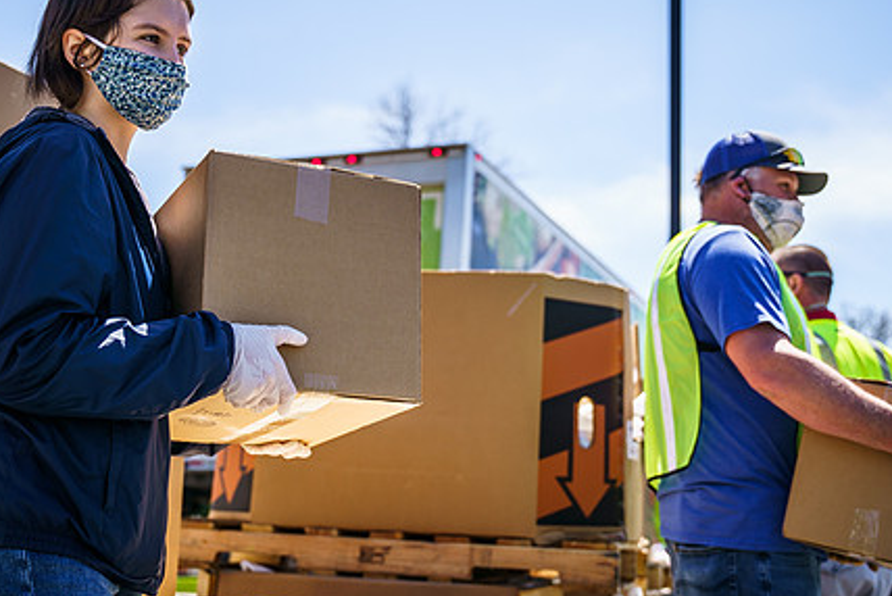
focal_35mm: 51
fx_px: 1264
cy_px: 317
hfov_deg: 38.8
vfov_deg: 26.5
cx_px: 466
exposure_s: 1/2000
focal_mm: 35.7
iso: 200
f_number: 2.8
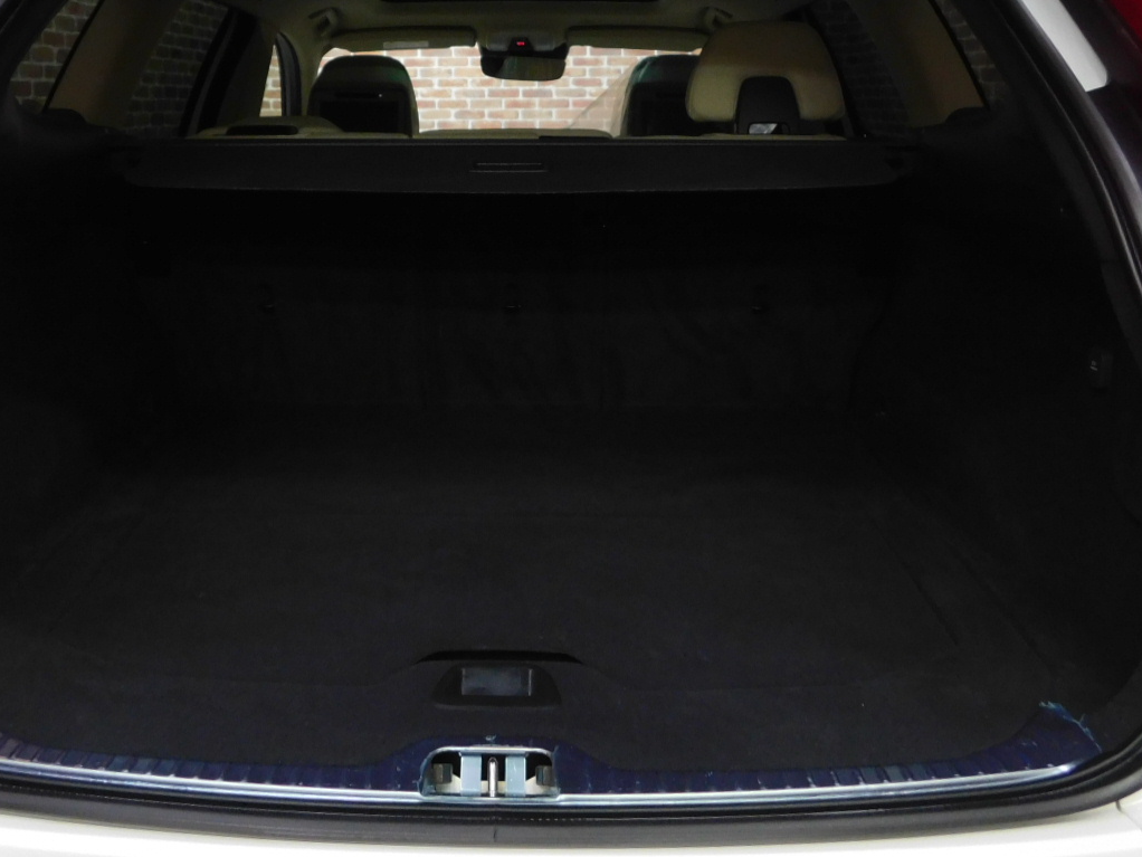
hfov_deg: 51.2
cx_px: 491
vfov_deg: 39.0
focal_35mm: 36
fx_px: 1188
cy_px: 250
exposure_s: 1/30
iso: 280
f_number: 3
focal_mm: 4
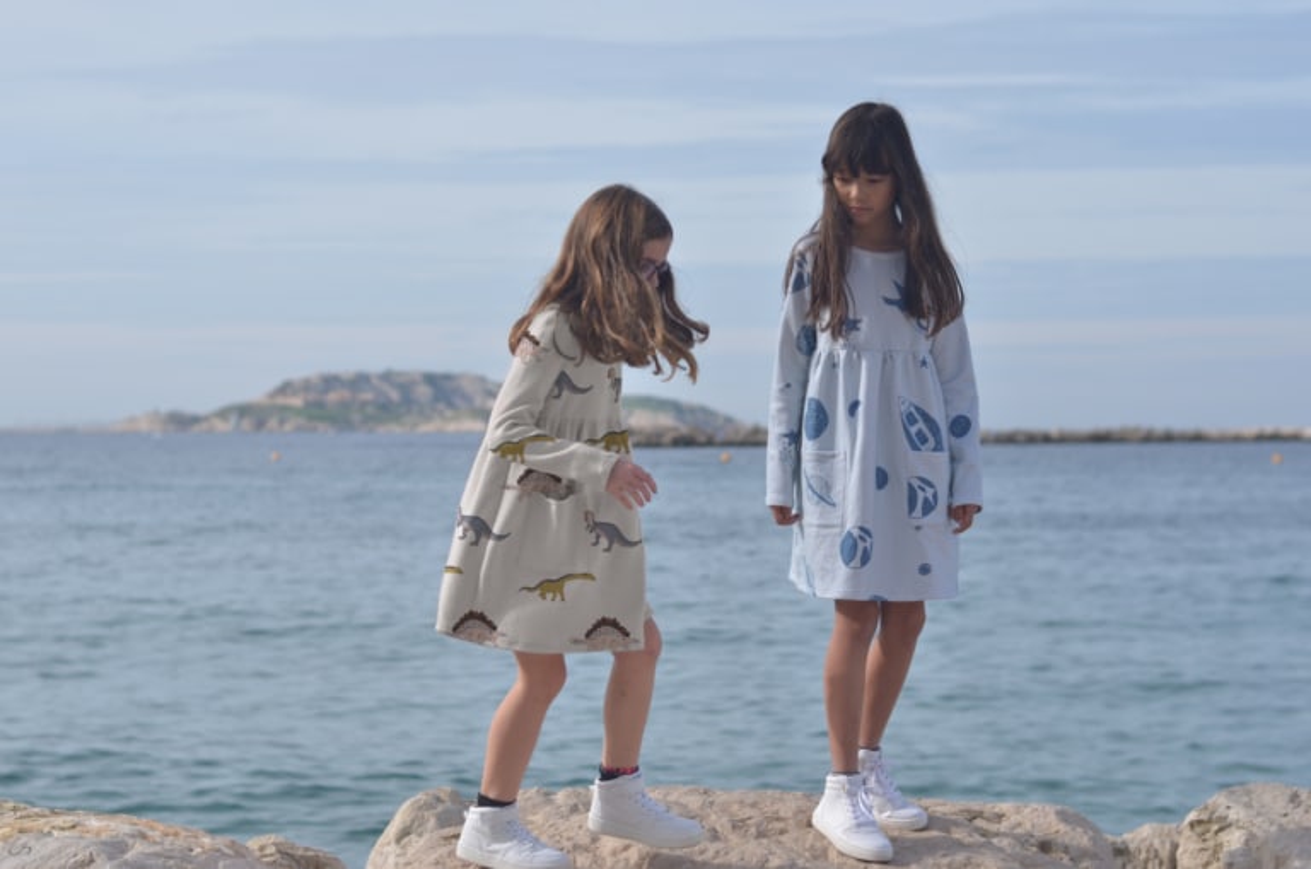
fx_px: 2726
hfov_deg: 27.0
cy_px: 434
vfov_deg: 18.1
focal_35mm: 75
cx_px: 656
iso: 200
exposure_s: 1/4000
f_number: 3.2
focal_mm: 50
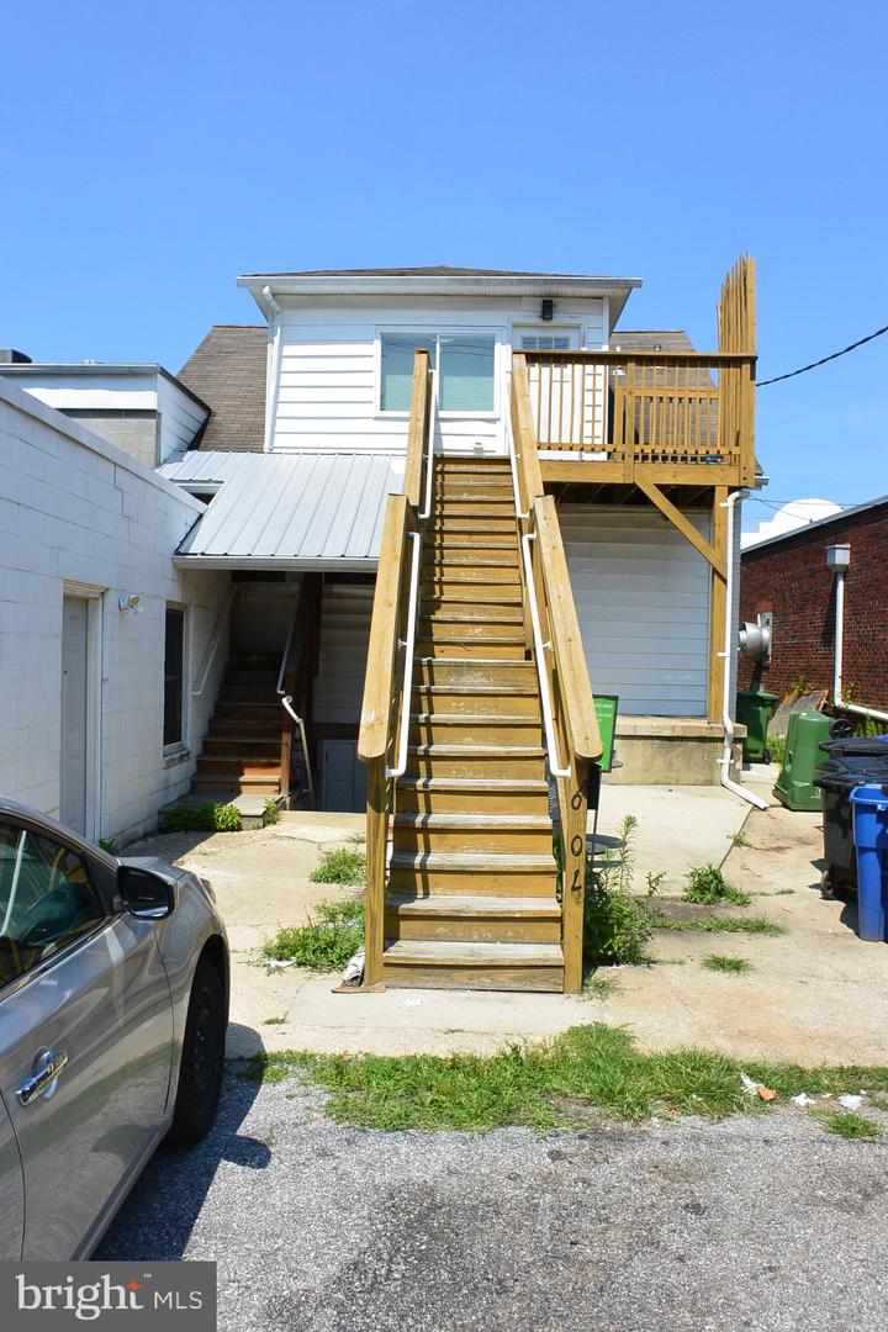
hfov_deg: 47.9
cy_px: 666
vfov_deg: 67.4
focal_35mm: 27
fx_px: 999
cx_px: 444
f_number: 5
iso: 160
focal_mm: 10
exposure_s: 1/1250
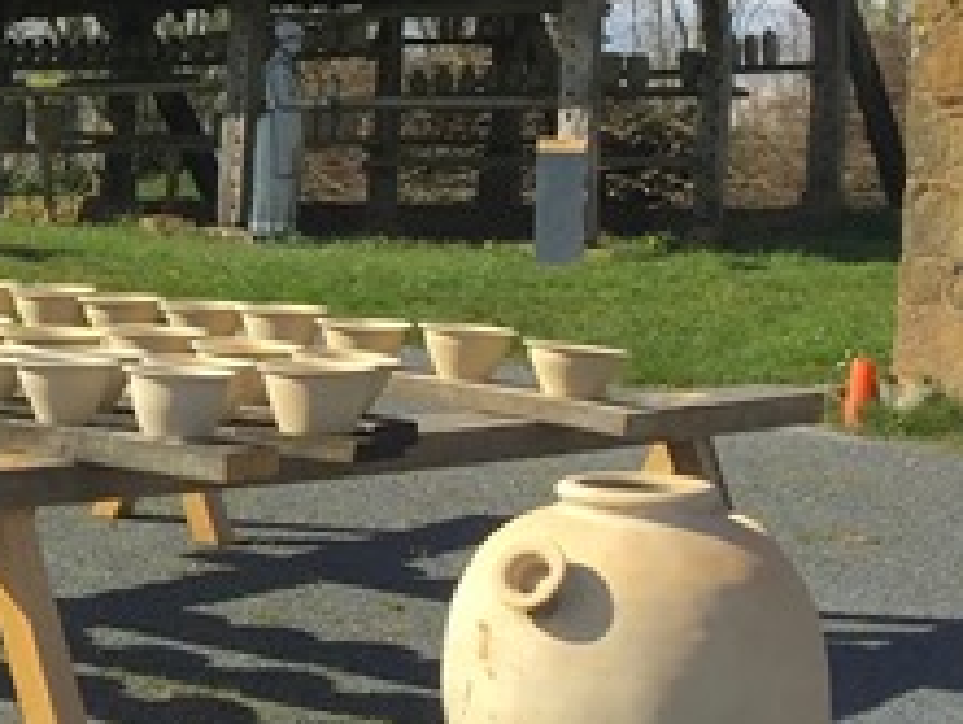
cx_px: -580
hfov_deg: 16.6
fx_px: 2923
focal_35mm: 105
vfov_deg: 14.1
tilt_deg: -0.1
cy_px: 174
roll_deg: -1.6
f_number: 2.2
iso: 32
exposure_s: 1/2198
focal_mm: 4.15
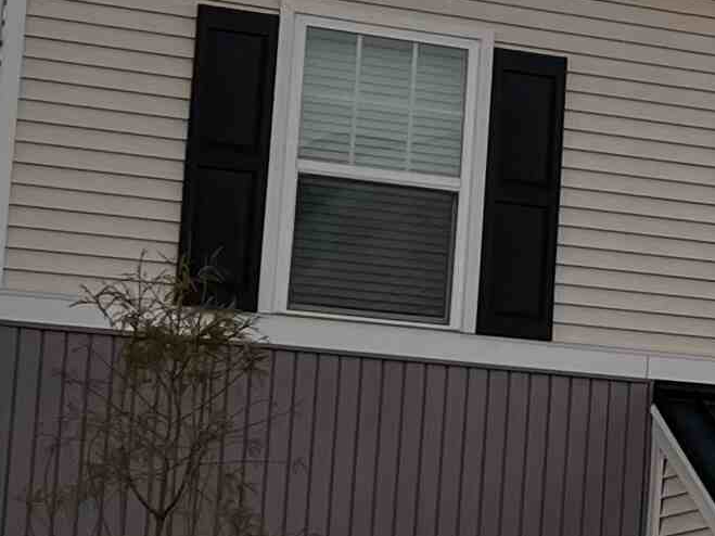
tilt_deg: +9.0
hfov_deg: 10.8
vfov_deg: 9.3
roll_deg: -0.5
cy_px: 301
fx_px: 3284
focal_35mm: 159
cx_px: 1623
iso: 32
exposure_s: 1/123
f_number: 1.5
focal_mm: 5.7
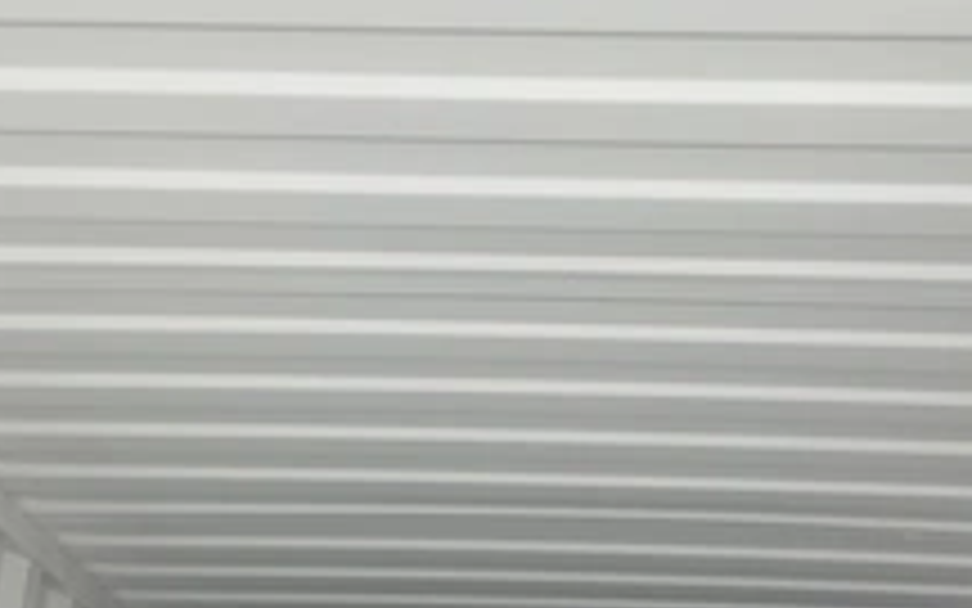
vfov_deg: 22.6
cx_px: 562
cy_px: 419
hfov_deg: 35.6
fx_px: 1510
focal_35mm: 57
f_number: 1.8
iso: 20
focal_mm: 3
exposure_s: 1/195
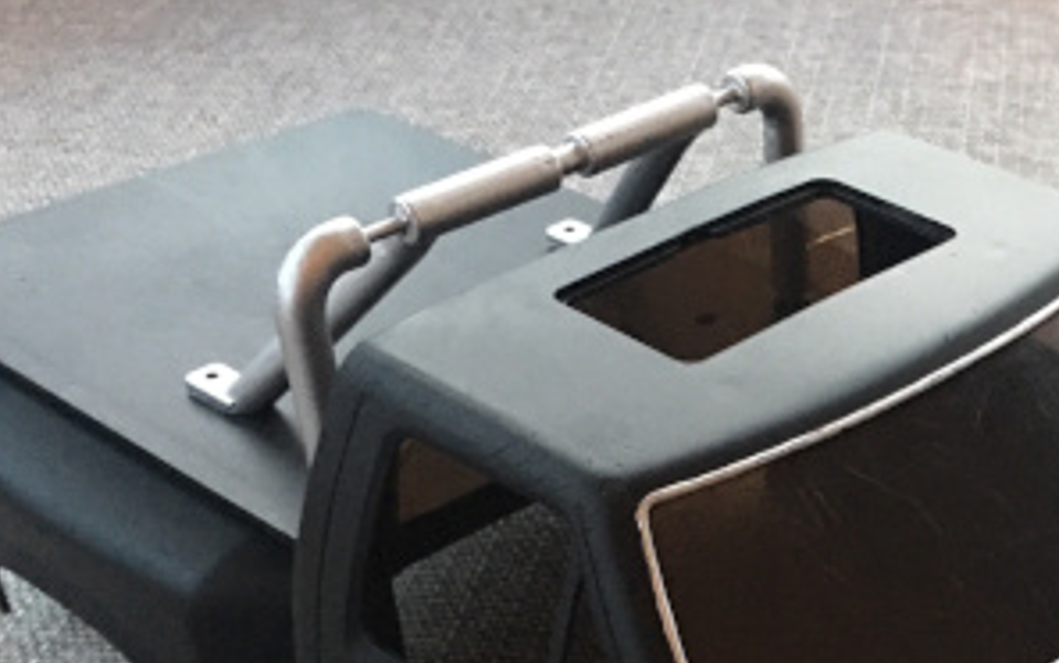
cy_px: 784
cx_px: 895
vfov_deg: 19.8
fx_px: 1790
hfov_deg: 31.8
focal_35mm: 62
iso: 125
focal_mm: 4.15
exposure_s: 1/4
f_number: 2.2
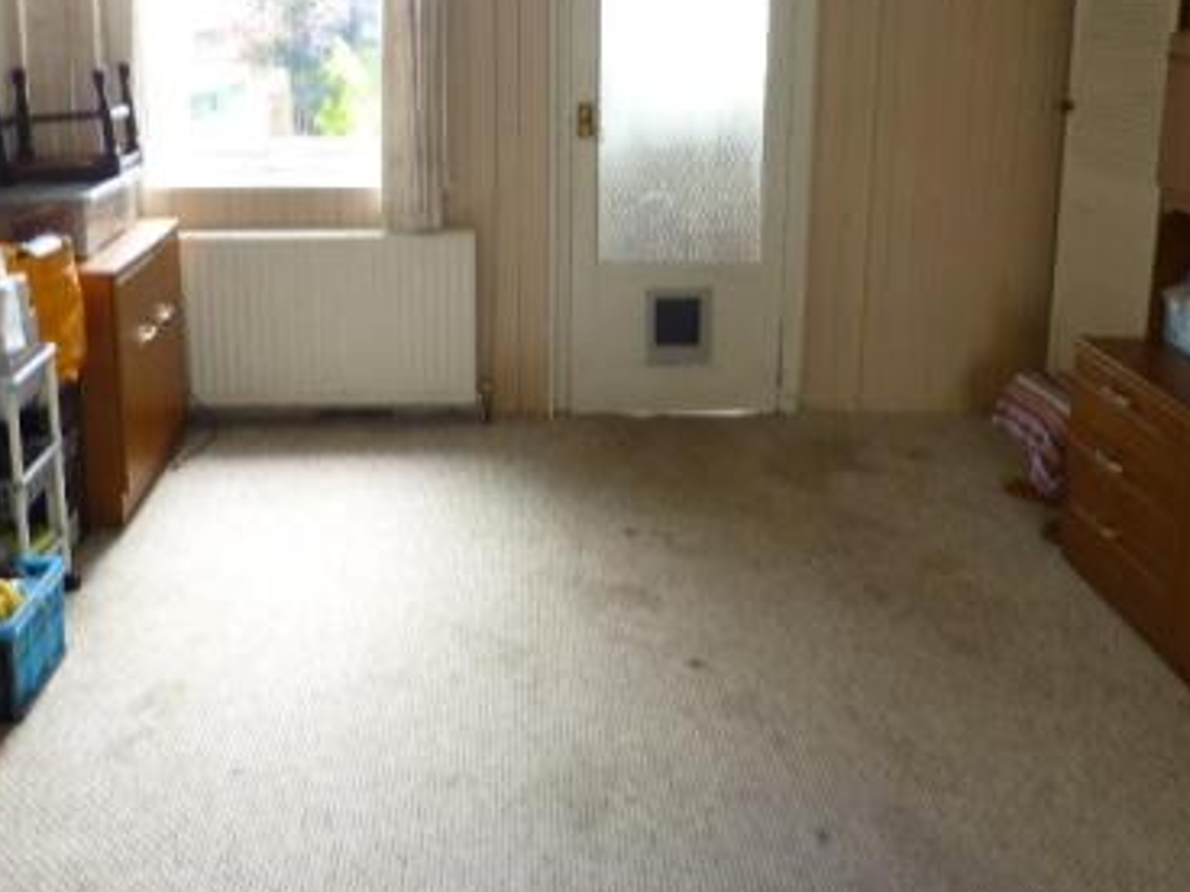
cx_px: 589
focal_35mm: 38
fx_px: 1306
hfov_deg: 49.0
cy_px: 221
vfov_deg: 36.8
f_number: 3.3
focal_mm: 4.3
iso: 100
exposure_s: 1/13
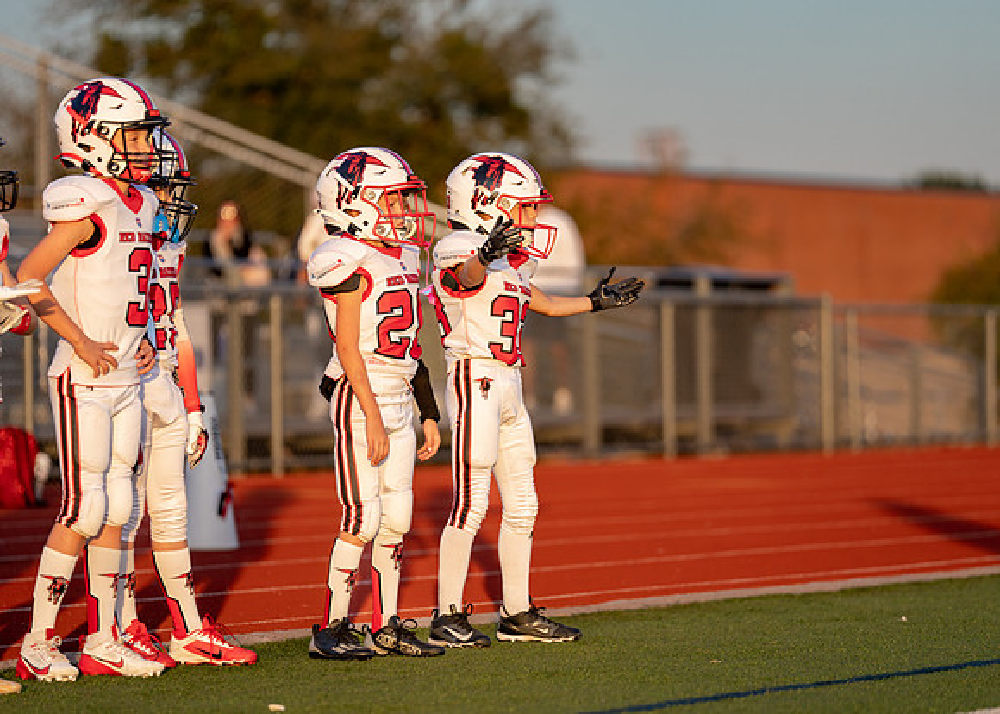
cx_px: 500
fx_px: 5951
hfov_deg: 9.6
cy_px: 357
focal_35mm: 210
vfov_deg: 6.9
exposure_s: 1/1250
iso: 200
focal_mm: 200
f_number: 2.8
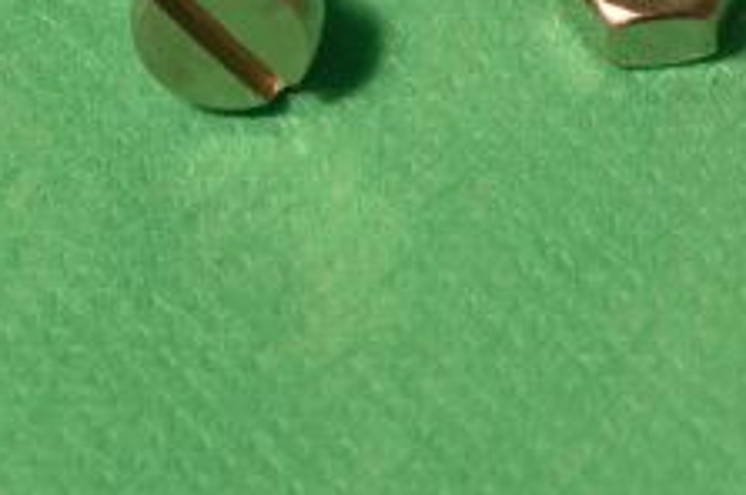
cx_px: 639
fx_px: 4601
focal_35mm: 222
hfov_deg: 9.2
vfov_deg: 6.1
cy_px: -60
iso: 1000
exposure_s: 1/100
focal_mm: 55
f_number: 13
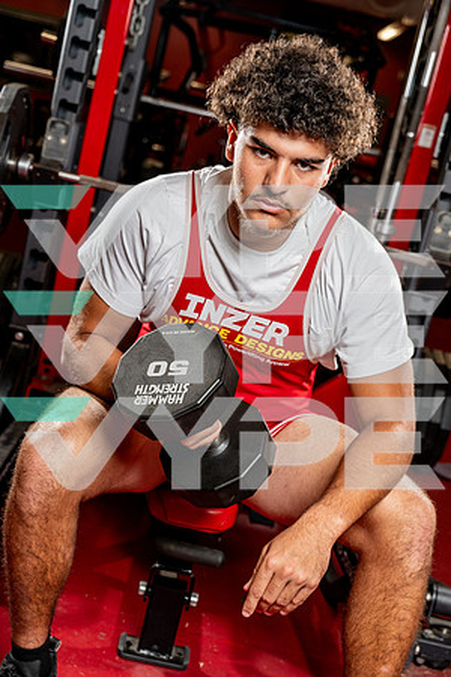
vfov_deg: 38.2
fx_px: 977
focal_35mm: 52
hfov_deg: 26.0
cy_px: 338
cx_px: 226
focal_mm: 52
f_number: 4.5
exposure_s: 1/250
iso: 250
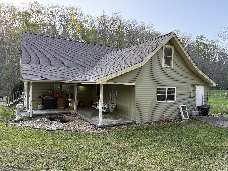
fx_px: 158
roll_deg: -2.2
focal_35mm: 24
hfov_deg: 71.6
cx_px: 114
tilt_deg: -1.2
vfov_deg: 56.8
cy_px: 86
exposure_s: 1/559
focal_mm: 6.76
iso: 100
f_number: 1.78
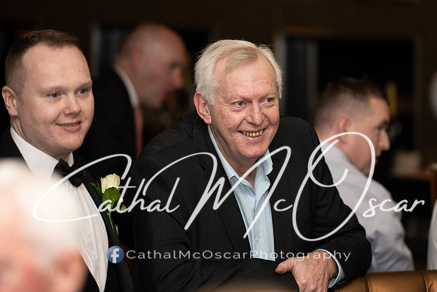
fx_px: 2998
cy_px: 112
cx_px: 270
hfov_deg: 8.3
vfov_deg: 5.6
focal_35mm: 247
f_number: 2.8
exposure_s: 1/160
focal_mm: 200
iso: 200
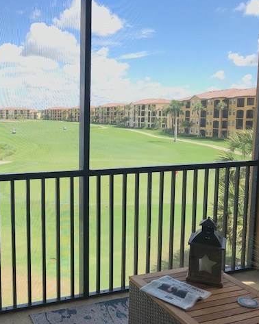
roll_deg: +0.8
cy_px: 160
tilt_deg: -6.7
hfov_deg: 38.9
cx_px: 60
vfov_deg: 49.1
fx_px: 355
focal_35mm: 37
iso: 20
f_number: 1.8
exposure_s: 1/613
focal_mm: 3.99
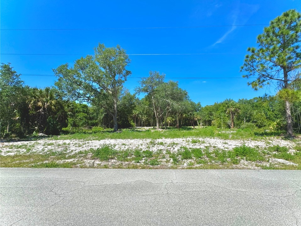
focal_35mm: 15
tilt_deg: +5.0
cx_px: 161
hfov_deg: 98.0
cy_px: 113
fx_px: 130
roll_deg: +0.2
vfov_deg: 81.7
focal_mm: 2.22
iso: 50
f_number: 2.2
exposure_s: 1/1709
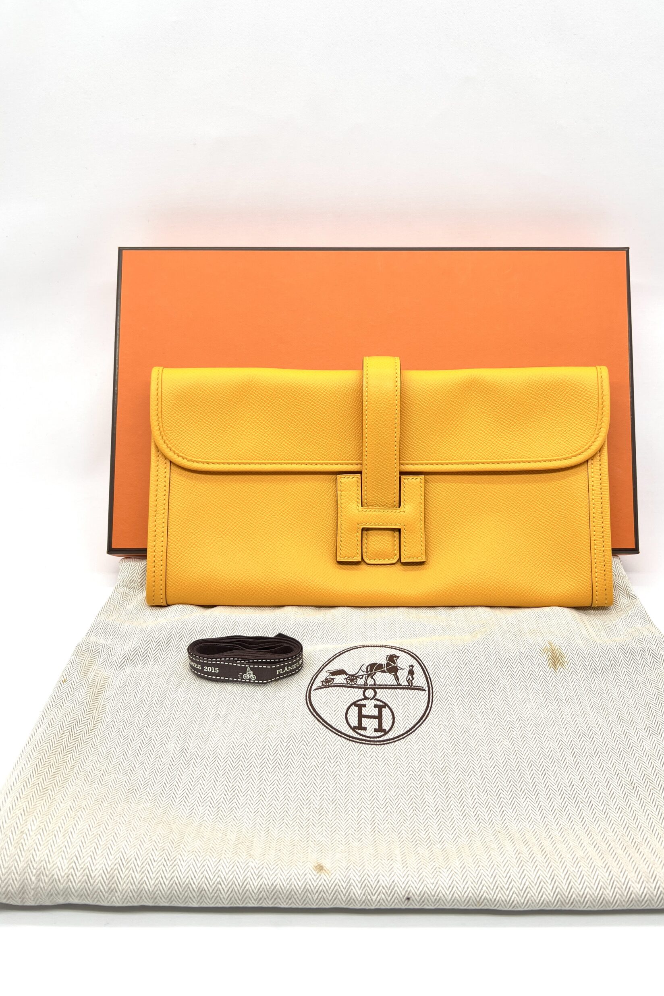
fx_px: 775
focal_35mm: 28
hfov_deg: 46.3
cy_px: 485
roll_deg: -0.3
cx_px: 374
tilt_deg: -27.6
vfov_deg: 65.5
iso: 32
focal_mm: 5.7
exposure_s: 1/126
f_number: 1.5
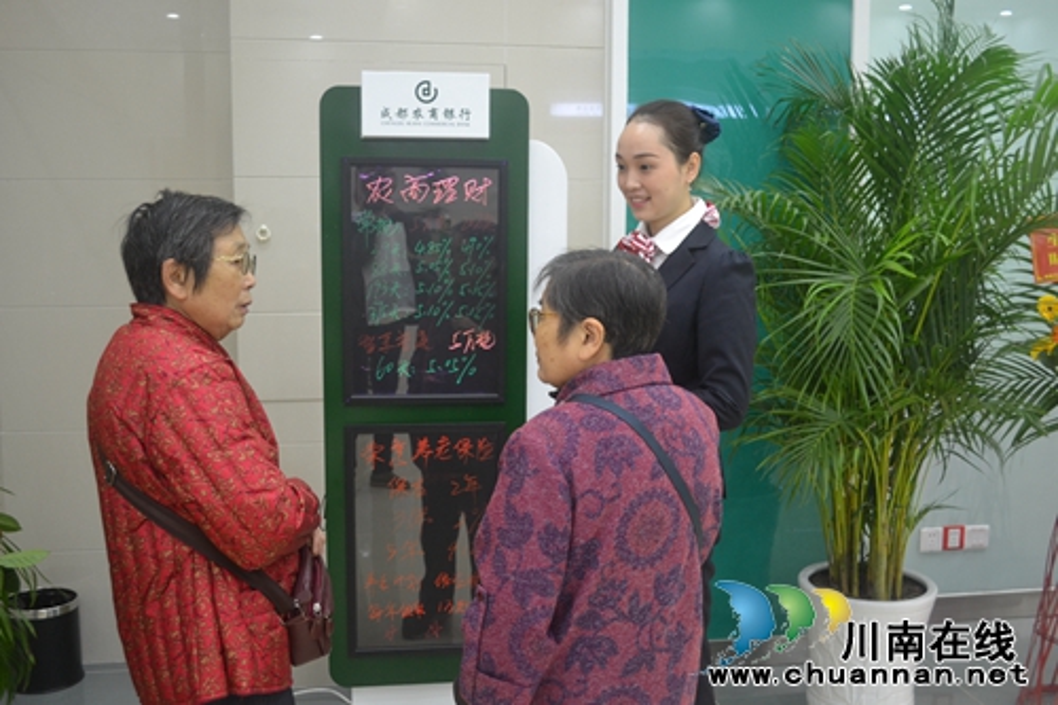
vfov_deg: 36.8
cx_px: 529
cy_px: 352
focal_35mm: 36
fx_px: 1058
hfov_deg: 53.1
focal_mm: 24
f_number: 4
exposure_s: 1/50
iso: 800
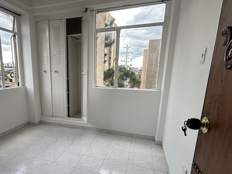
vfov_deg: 58.3
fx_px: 154
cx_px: 83
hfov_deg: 72.3
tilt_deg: -13.2
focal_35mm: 23
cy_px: 107
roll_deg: -0.2
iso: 40
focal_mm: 2.22
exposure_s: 1/164
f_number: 2.2
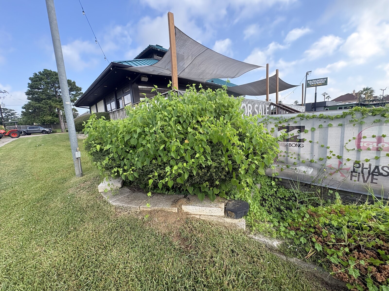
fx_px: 157
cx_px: 194
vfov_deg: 85.7
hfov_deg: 102.1
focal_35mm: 14
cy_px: 146
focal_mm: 2.22
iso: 64
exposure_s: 1/399
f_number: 2.2
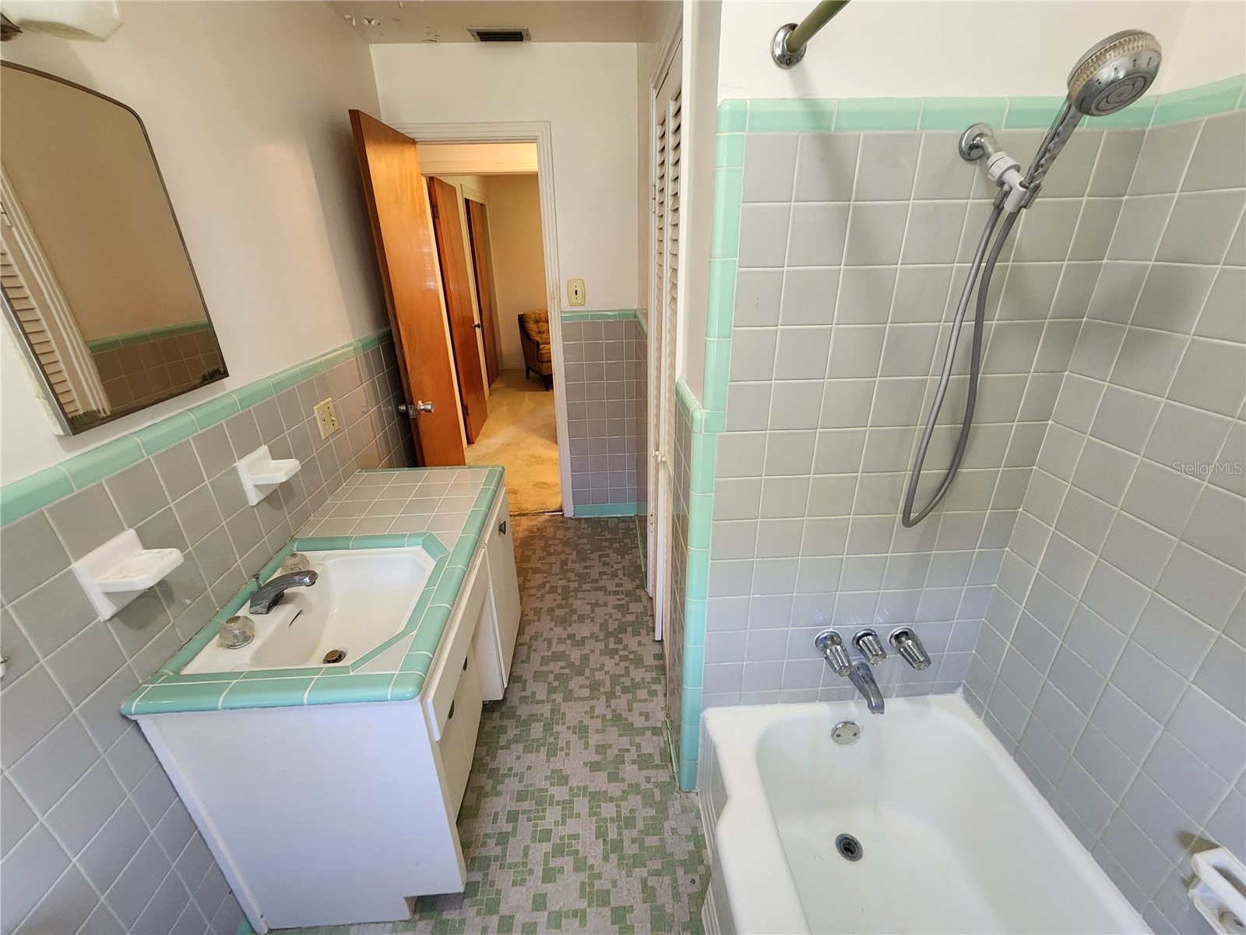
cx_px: 623
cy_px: 468
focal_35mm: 13
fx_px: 468
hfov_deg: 106.2
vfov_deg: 89.9
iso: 400
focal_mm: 2.2
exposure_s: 1/40
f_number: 2.2
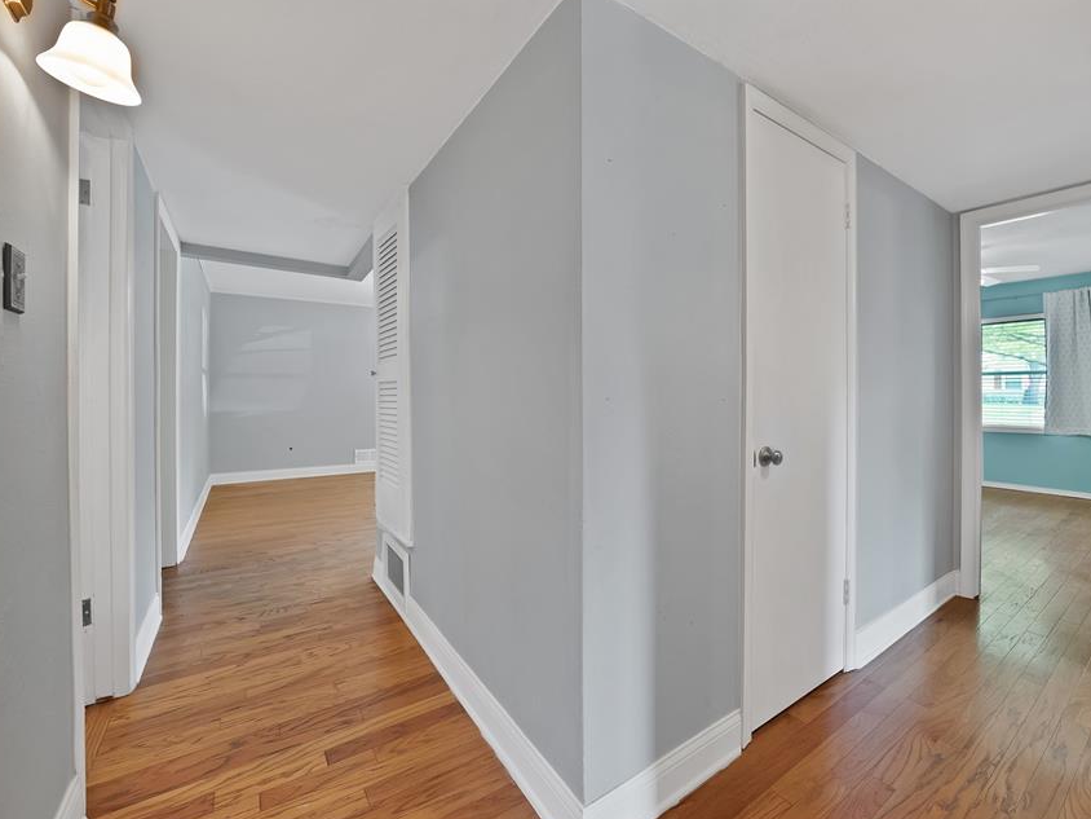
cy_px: 403
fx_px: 441
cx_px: 604
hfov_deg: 101.7
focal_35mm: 14
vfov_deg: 85.7
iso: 640
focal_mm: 12
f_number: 9
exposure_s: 1/1.25
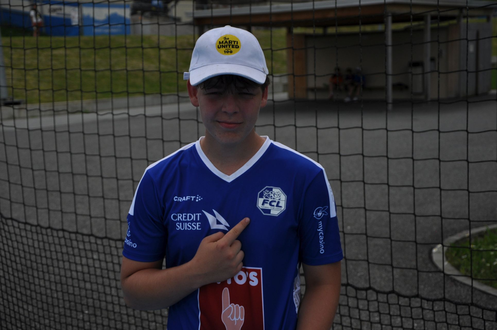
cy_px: 165
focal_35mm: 57
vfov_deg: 23.7
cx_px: 248
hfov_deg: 35.1
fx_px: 786
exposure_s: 1/4000
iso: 200
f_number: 4.5
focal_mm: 38
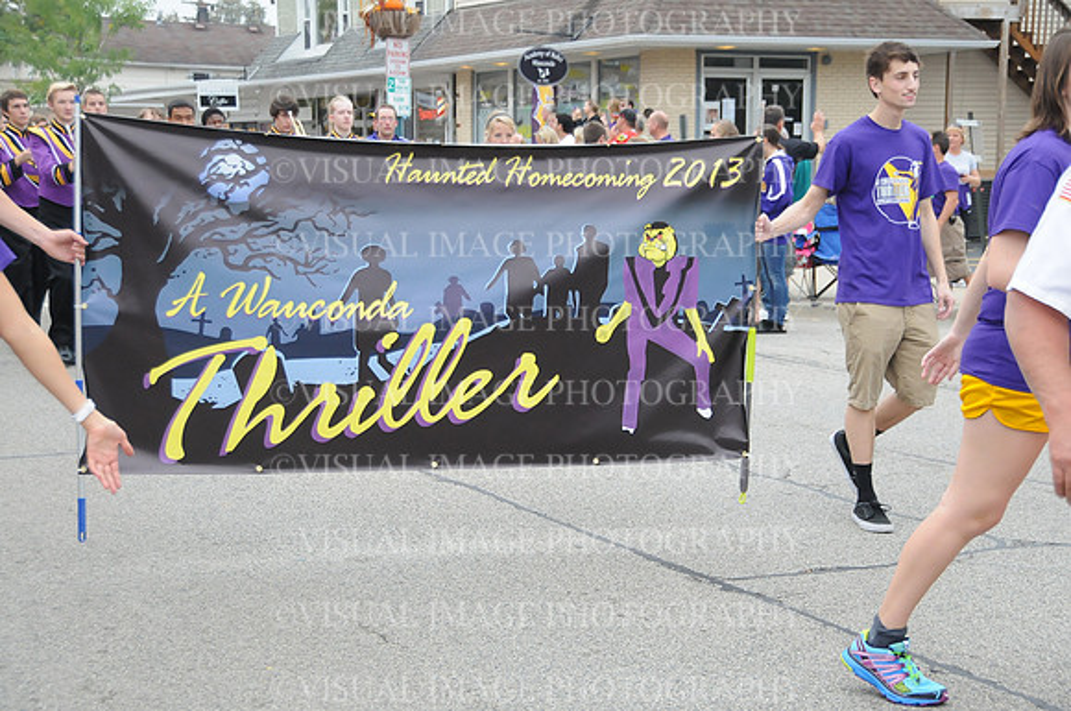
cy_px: 356
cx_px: 536
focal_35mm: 69
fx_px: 2050
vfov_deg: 19.7
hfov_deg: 29.3
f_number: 4.5
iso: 1250
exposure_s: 1/640
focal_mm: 46
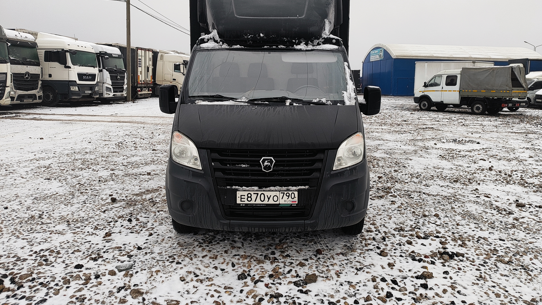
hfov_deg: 69.8
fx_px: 388
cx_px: 278
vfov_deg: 42.4
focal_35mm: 27
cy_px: 107
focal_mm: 5.89
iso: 211
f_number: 1.89
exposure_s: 1/100
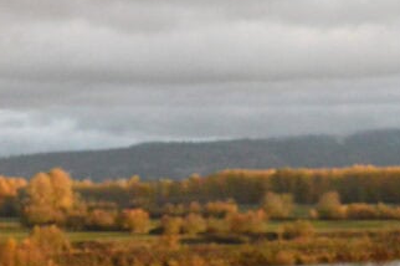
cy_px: 178
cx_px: 328
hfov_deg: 19.3
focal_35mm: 105
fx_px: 1165
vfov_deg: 13.0
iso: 6400
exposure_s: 1/4000
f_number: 5
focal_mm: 22
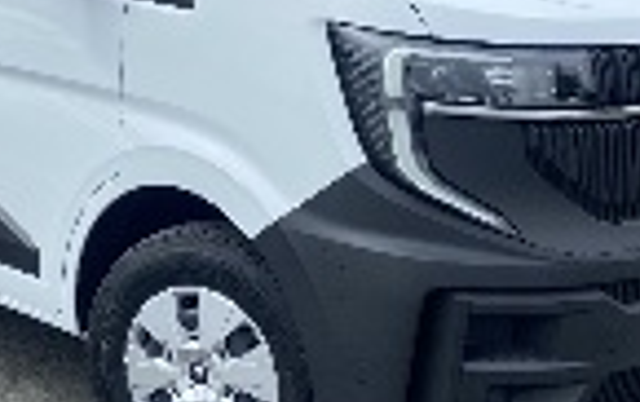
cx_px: 106
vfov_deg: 16.4
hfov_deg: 25.6
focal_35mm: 79
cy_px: 53
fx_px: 1380
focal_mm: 4.25
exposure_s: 1/2755
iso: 32
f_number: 1.8
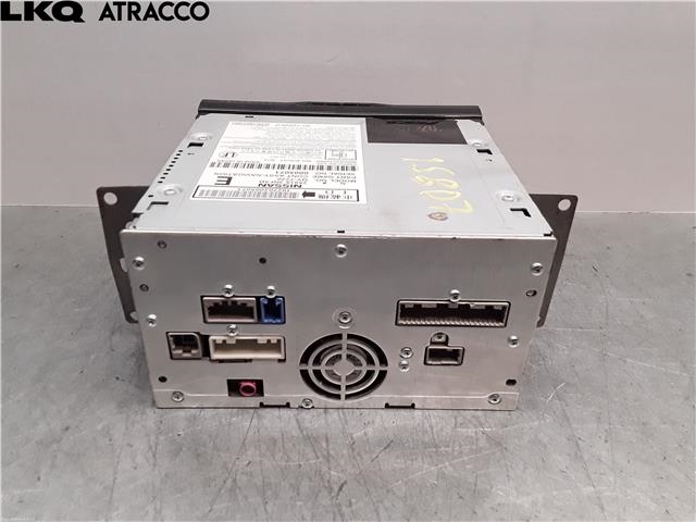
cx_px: 348
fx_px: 563
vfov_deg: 49.7
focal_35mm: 28
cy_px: 261
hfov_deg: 63.4
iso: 100
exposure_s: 1/121
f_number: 1.9
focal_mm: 2.91
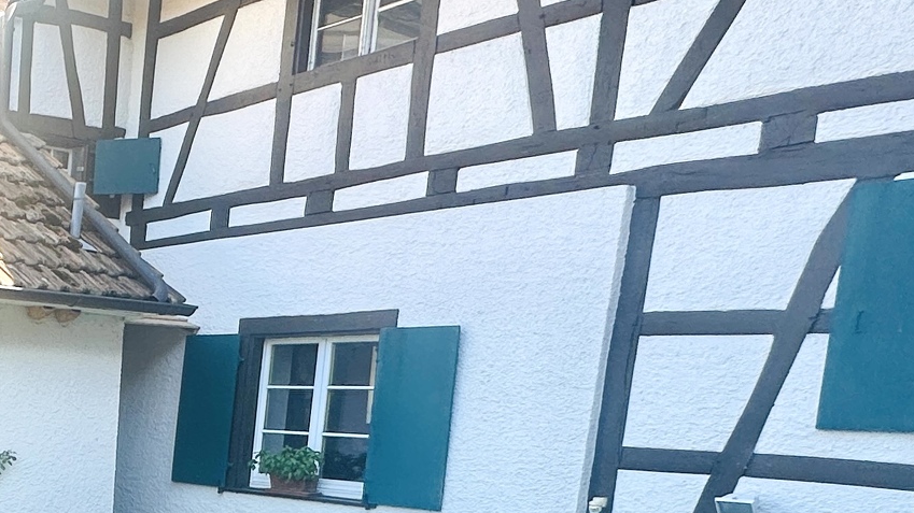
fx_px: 1115
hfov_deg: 35.8
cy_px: 561
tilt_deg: -7.8
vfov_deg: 24.3
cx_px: -157
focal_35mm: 46
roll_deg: -2.4
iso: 40
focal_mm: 2.22
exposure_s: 1/790
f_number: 2.2
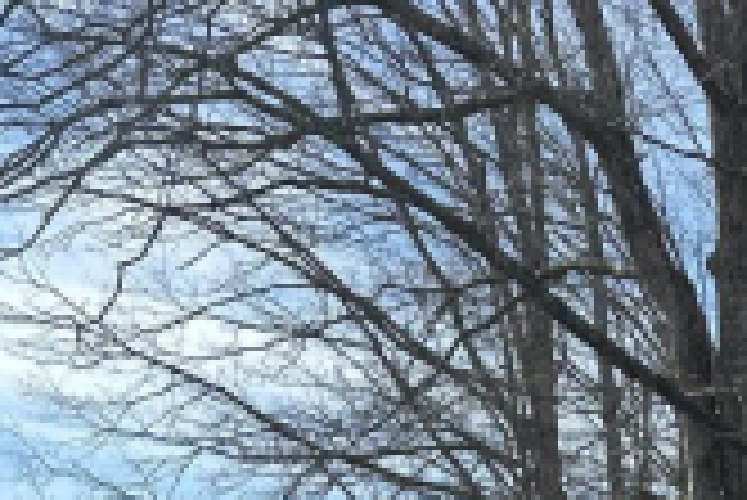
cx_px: 1071
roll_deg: -1.8
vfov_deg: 12.2
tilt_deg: -4.3
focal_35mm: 100
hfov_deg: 18.4
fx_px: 2077
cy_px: 989
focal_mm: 6.86
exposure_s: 1/2591
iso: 80
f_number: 1.78
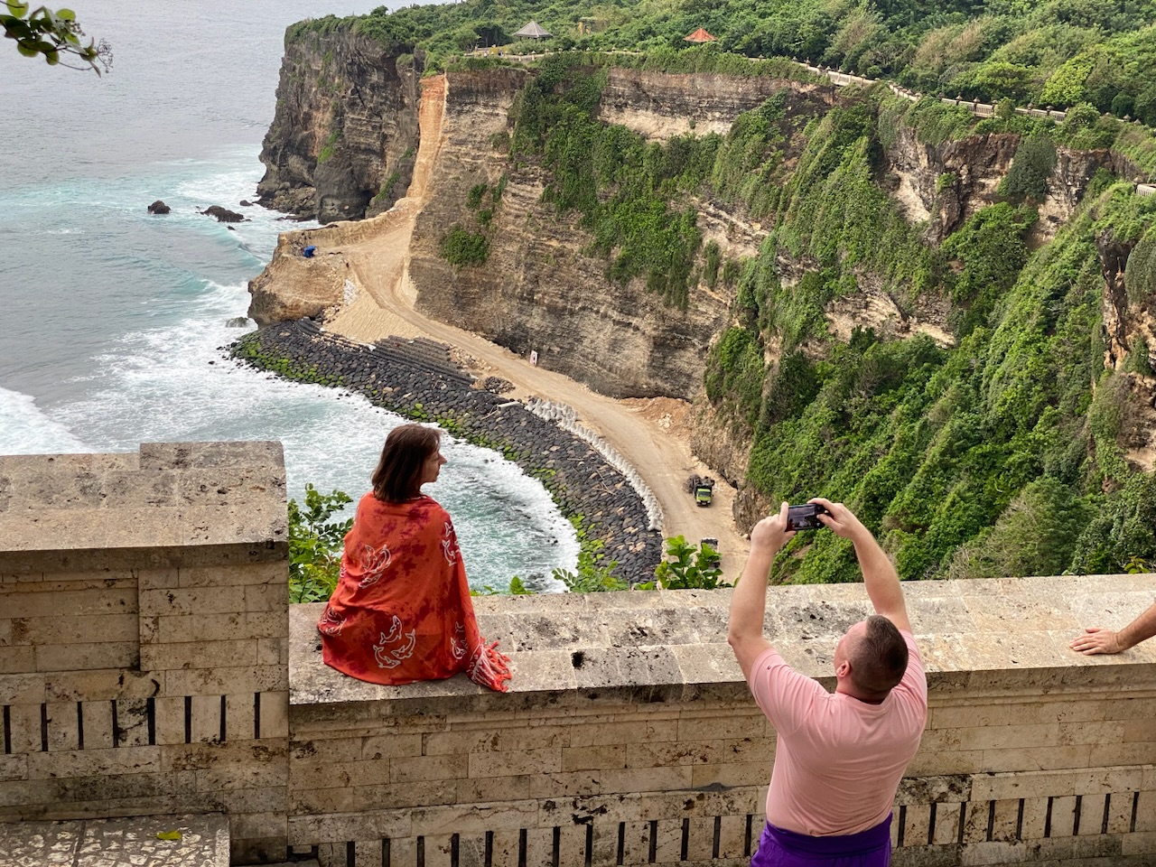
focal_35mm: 52
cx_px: 578
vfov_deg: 28.0
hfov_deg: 36.8
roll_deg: -3.6
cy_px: 434
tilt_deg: -16.2
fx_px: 1737
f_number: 2
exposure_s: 1/122
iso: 20
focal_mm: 6
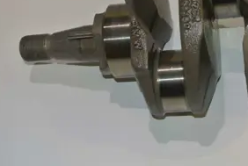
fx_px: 580
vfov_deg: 16.3
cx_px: 181
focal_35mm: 84
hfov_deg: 23.9
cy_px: 47
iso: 200
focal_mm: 16.3
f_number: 4.2
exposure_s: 1/60
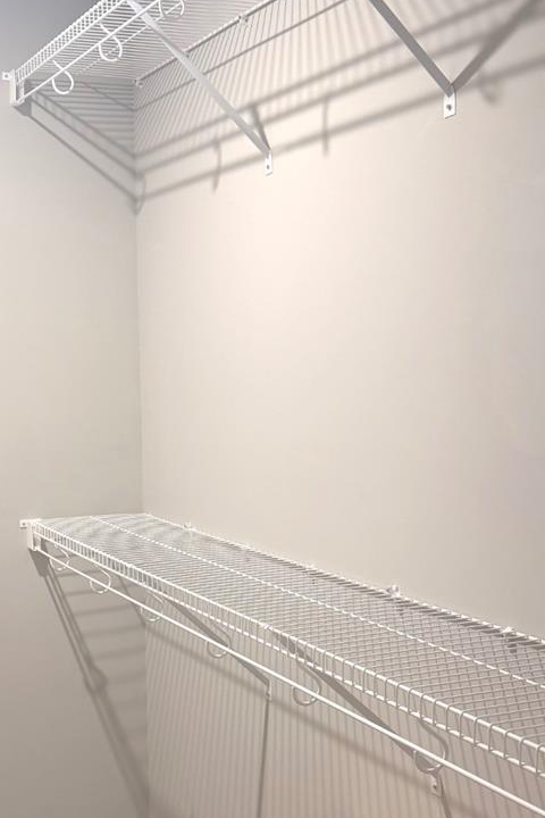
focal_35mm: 52
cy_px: 530
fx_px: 1181
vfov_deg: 37.9
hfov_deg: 25.7
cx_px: 148
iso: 160
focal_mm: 6.76
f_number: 1.78
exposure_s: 1/60
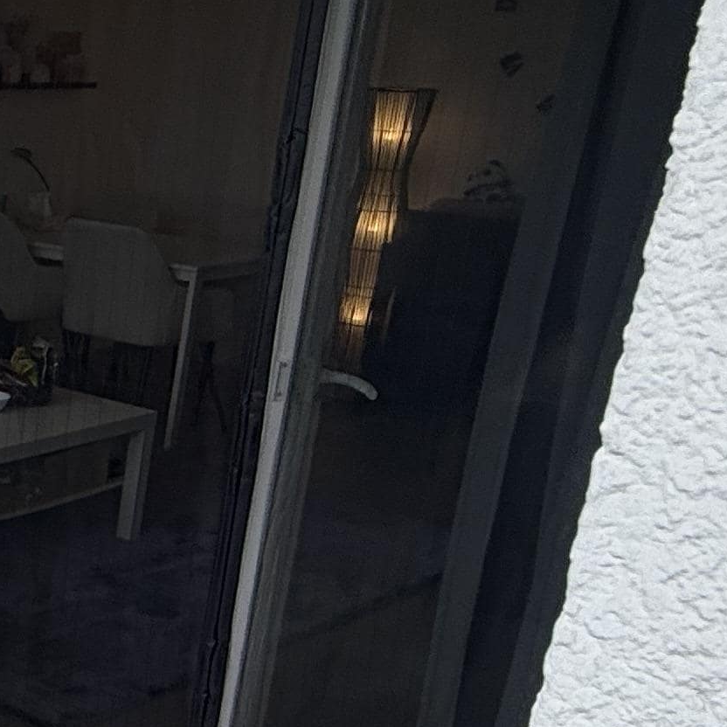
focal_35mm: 60
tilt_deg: -14.3
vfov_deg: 28.6
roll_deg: -0.7
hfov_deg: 21.3
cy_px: 422
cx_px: -507
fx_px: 1426
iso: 50
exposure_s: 1/204
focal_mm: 2.22
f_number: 2.2
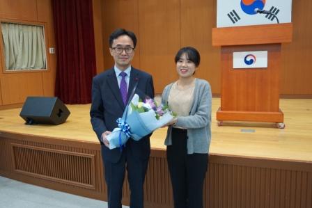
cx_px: 156
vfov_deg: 41.7
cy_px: 104
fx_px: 273
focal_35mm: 32
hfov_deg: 59.5
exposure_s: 1/160
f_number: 4
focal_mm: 21
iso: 2000
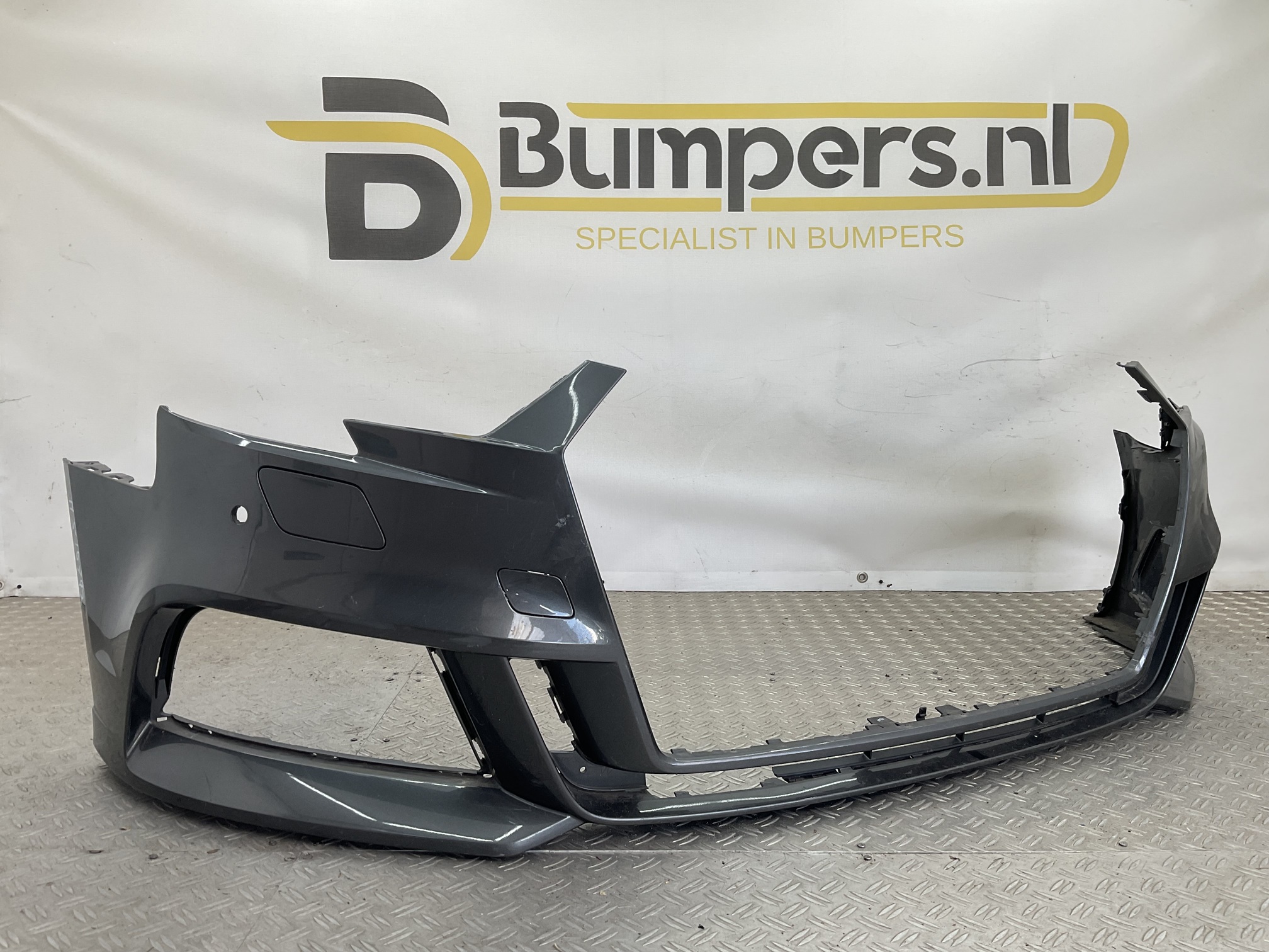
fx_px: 1063
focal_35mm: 29
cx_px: 634
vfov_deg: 48.2
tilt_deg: -6.1
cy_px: 476
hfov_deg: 61.7
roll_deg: -1.8
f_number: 1.8
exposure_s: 1/149
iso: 16
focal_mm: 3
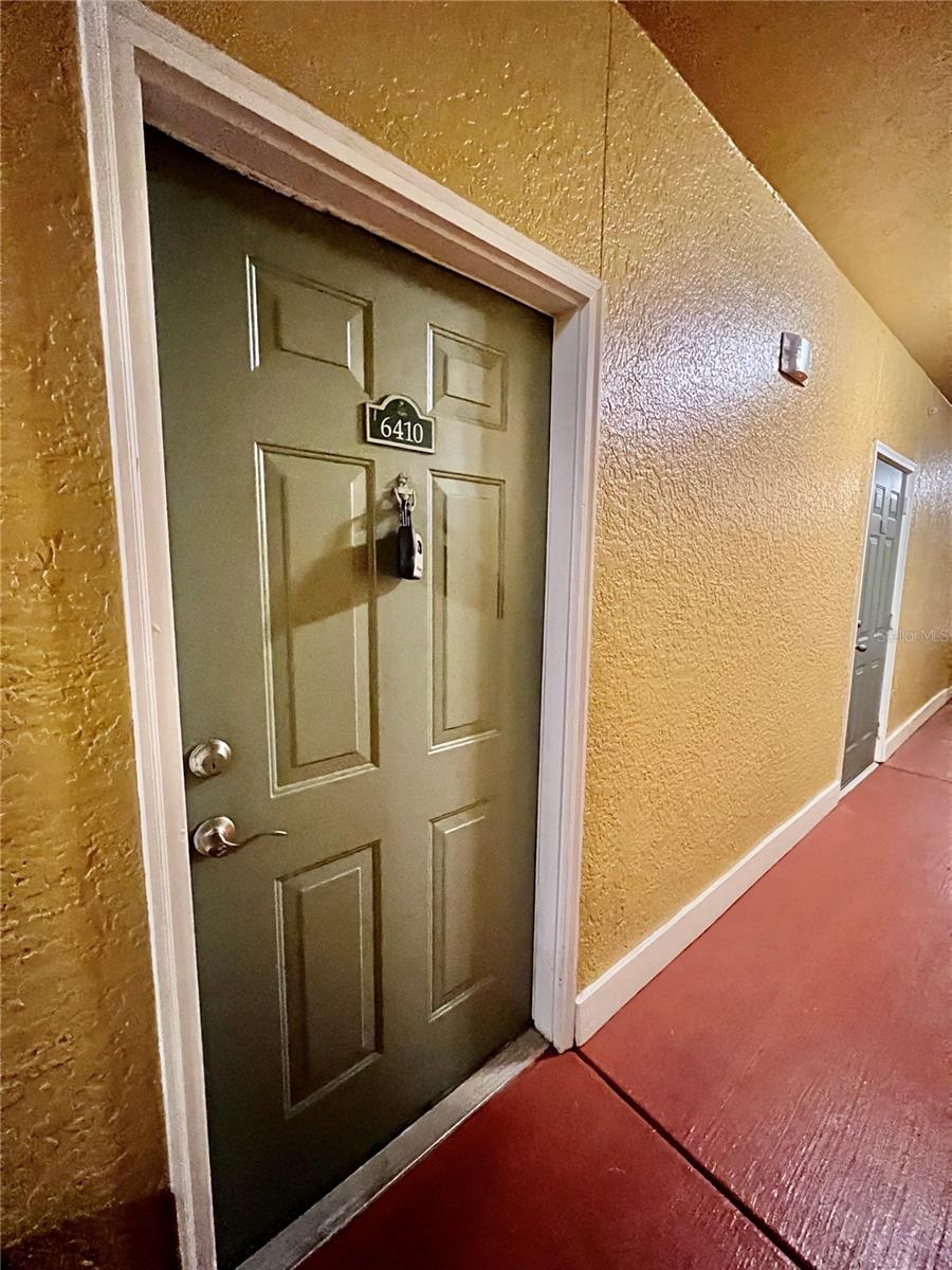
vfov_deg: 106.2
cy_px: 635
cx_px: 476
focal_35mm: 13
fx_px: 477
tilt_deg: -4.4
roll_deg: -1.2
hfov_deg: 89.9
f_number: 1.8
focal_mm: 1.57
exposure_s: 1/30
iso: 2000
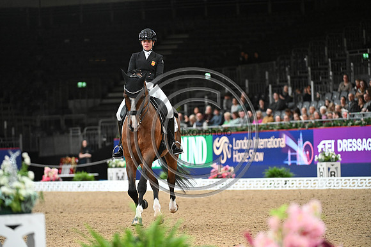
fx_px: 2268
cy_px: 124
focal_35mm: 220
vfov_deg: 6.2
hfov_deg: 9.4
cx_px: 186
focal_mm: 220
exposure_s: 1/640
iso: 6400
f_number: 4
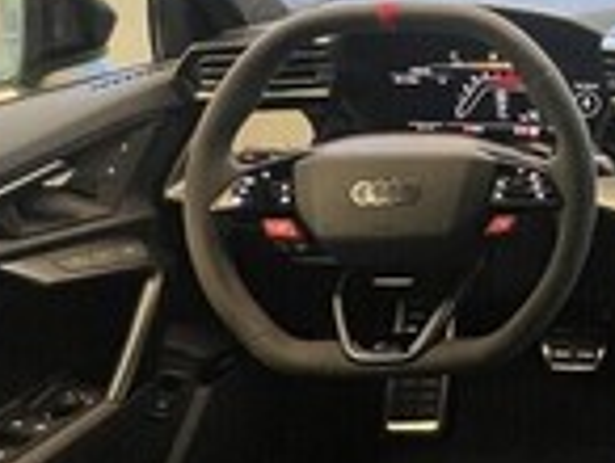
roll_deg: -1.3
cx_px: 758
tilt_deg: -18.1
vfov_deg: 29.4
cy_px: 133
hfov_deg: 31.7
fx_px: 872
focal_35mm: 49
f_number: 1.8
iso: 125
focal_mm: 1.57
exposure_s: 1/120
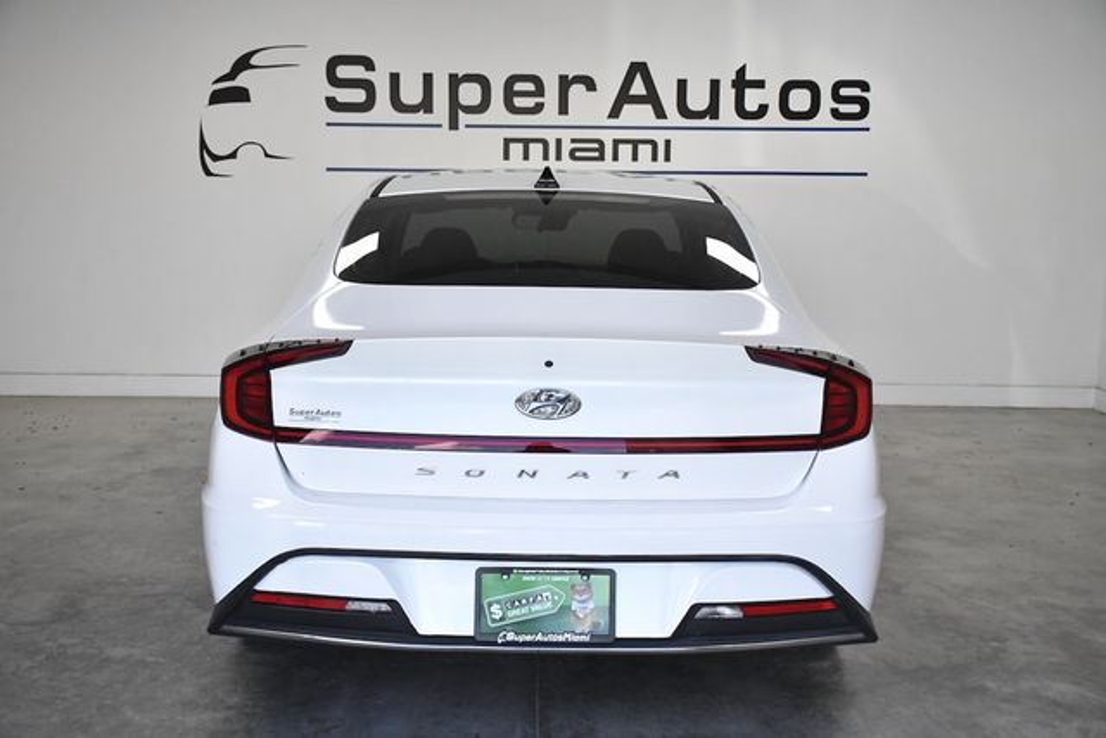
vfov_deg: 33.4
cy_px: 369
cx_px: 553
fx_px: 1229
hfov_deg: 48.4
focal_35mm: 40
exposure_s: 1/3200
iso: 2500
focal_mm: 27
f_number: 4
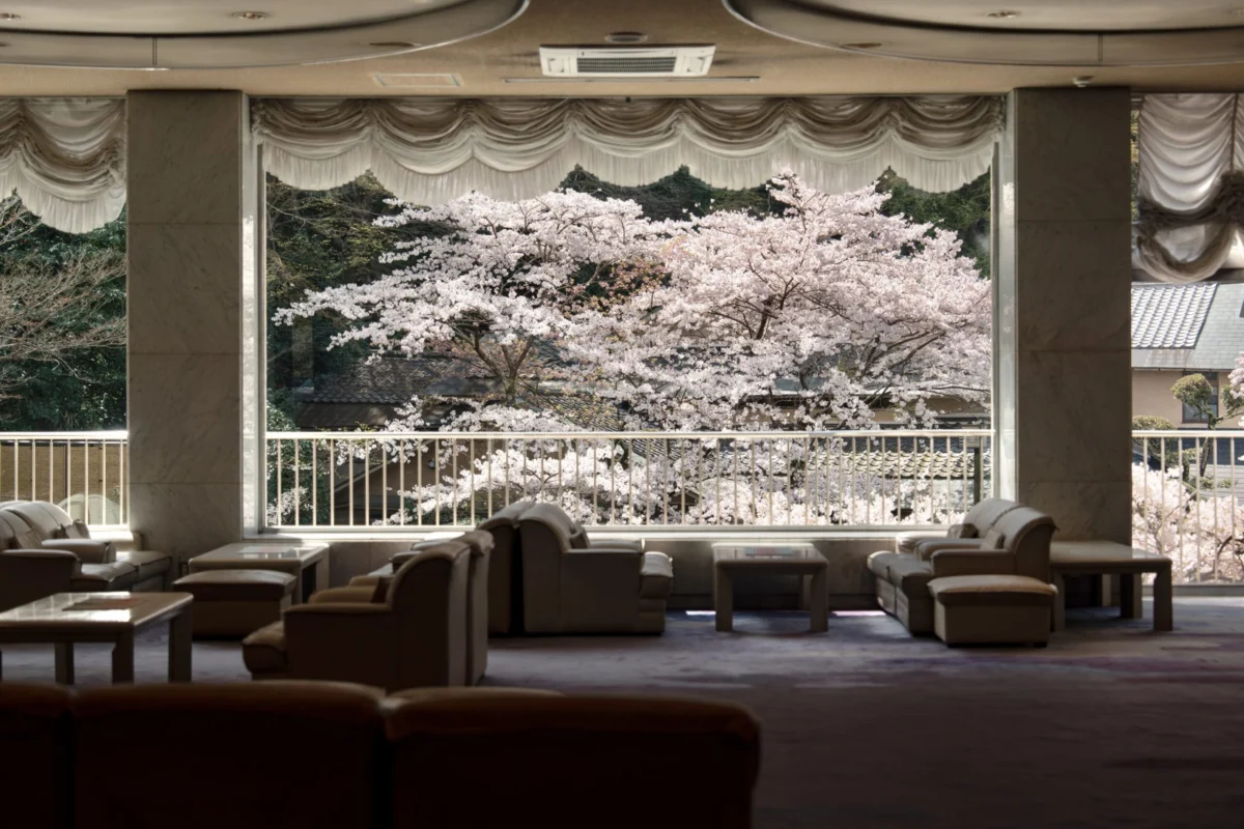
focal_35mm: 61
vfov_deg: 22.3
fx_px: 2108
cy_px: 414
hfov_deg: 32.9
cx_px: 622
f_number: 3.2
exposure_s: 1/800
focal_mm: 61
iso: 64
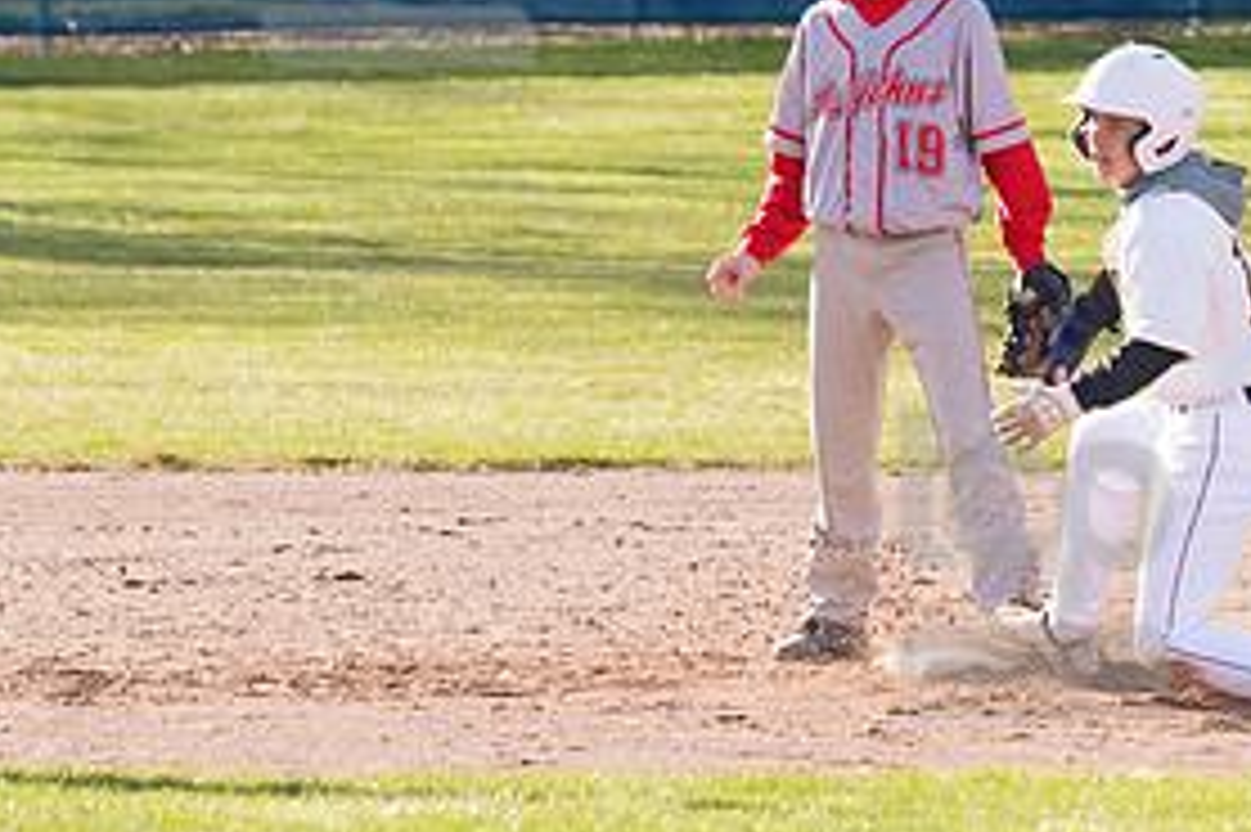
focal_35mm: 627
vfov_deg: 2.2
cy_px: 567
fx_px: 21774
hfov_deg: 3.3
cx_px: 1035
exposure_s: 1/1600
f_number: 5.6
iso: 1000
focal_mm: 200
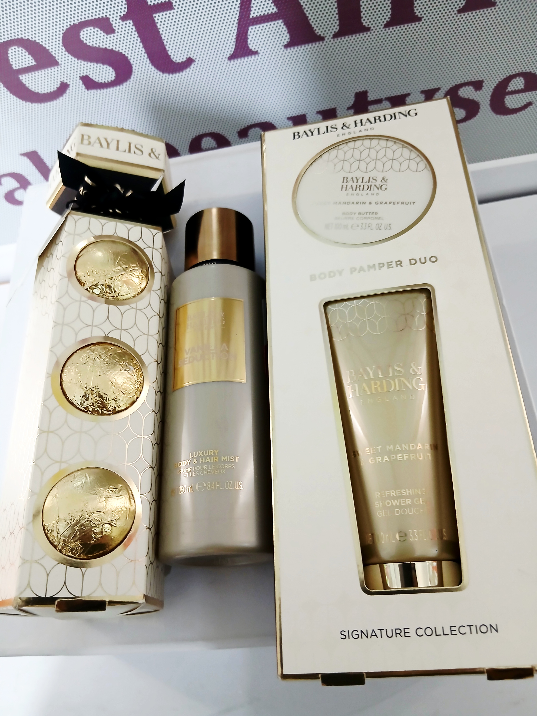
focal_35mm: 26
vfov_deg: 67.3
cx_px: 268
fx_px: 538
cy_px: 358
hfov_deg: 53.1
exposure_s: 1/25.1
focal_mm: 3.98
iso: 320
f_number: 1.8
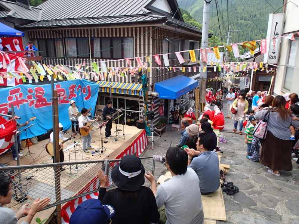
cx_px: 150
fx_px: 216
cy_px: 112
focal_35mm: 25
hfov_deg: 69.4
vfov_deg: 54.9
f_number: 2.8
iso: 100
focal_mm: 4.5
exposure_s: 1/400
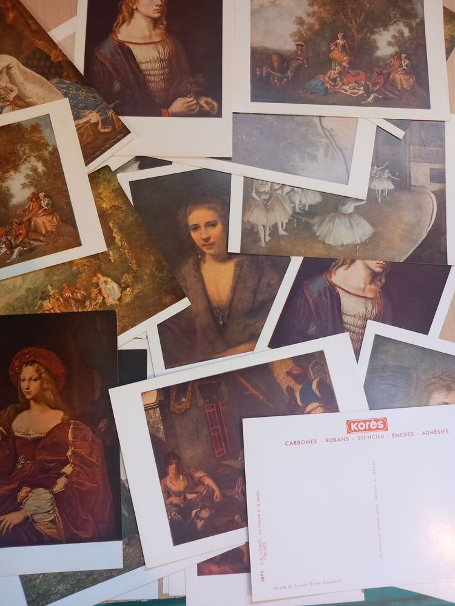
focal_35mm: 27
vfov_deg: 65.3
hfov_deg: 51.4
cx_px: 228
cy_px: 303
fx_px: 473
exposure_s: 1/33
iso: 160
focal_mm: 4
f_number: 1.8
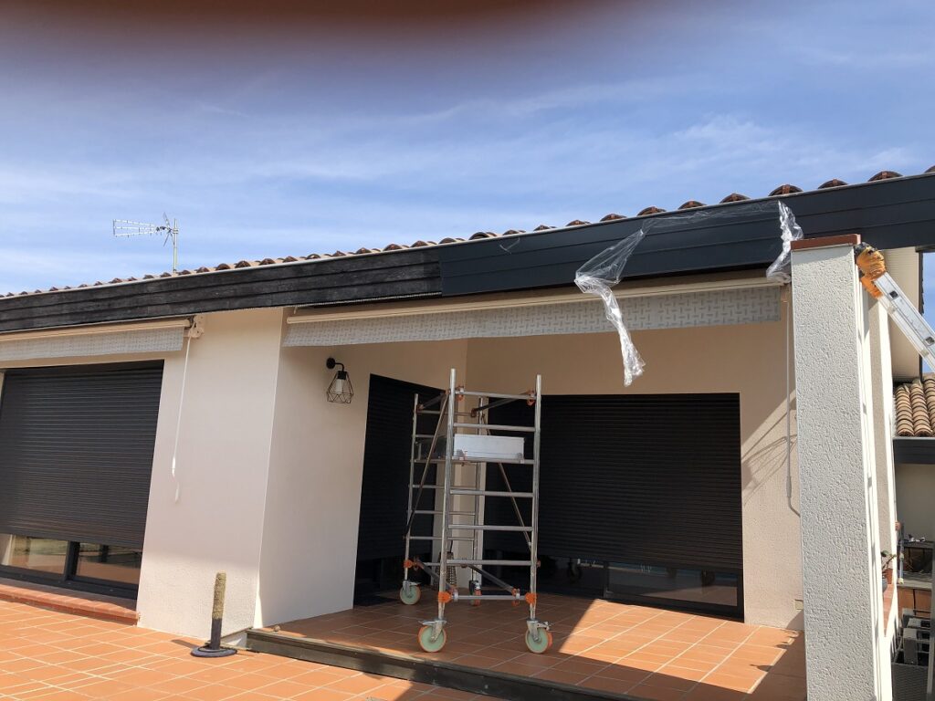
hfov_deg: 63.4
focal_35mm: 28
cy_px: 350
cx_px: 468
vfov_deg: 49.7
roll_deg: -2.1
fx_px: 756
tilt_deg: +9.5
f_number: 1.8
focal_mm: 3.99
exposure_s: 1/1799
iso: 20
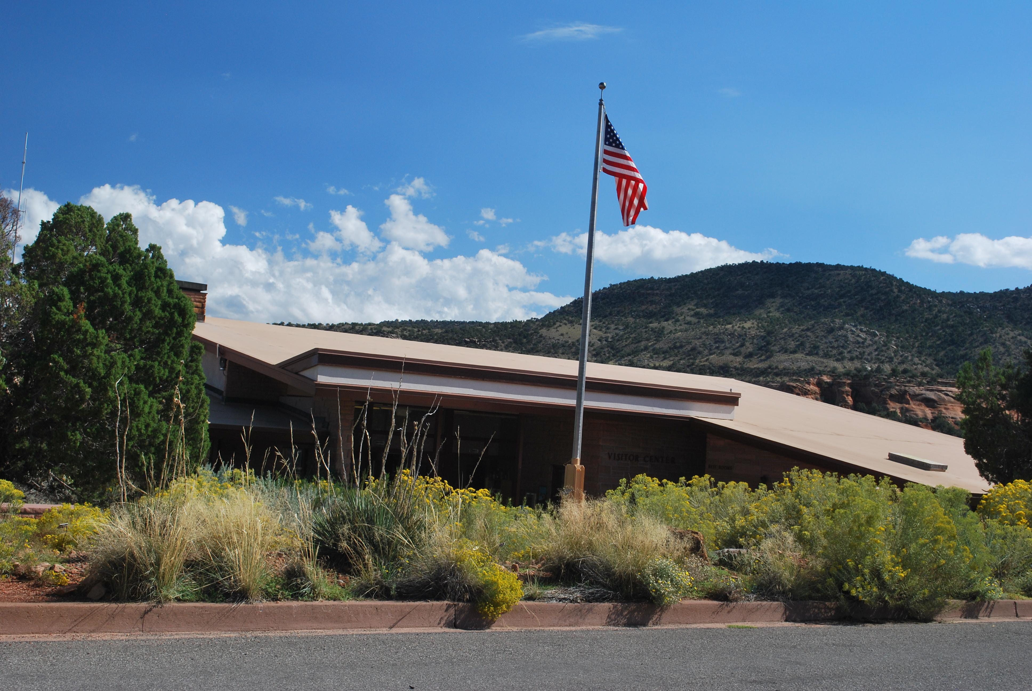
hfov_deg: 41.1
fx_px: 1378
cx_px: 516
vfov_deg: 28.2
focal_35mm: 48
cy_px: 346
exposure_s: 1/80
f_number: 8
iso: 200
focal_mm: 32
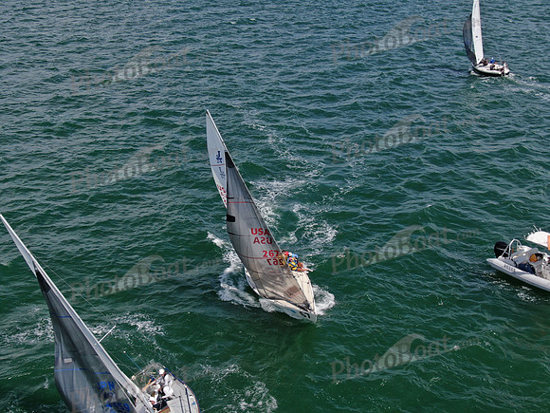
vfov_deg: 30.3
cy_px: 206
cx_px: 275
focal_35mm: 48
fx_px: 763
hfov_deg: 39.7
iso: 100
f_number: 3.8
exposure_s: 1/1000
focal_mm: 8.6
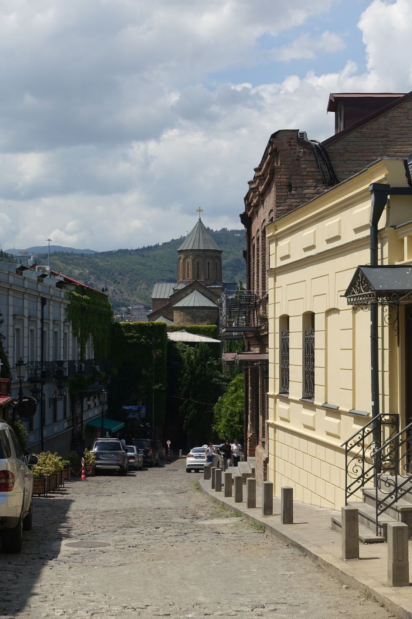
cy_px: 310
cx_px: 206
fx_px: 944
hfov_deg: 24.6
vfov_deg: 36.2
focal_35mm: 55
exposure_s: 1/800
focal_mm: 20.25
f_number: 5.6
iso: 125
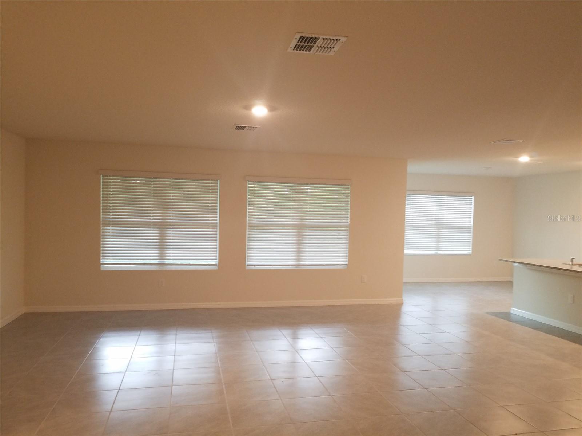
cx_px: 291
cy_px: 218
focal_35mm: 26
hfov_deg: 67.3
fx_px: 437
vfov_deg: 53.1
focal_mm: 4.2
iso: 125
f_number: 1.7
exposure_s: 1/24
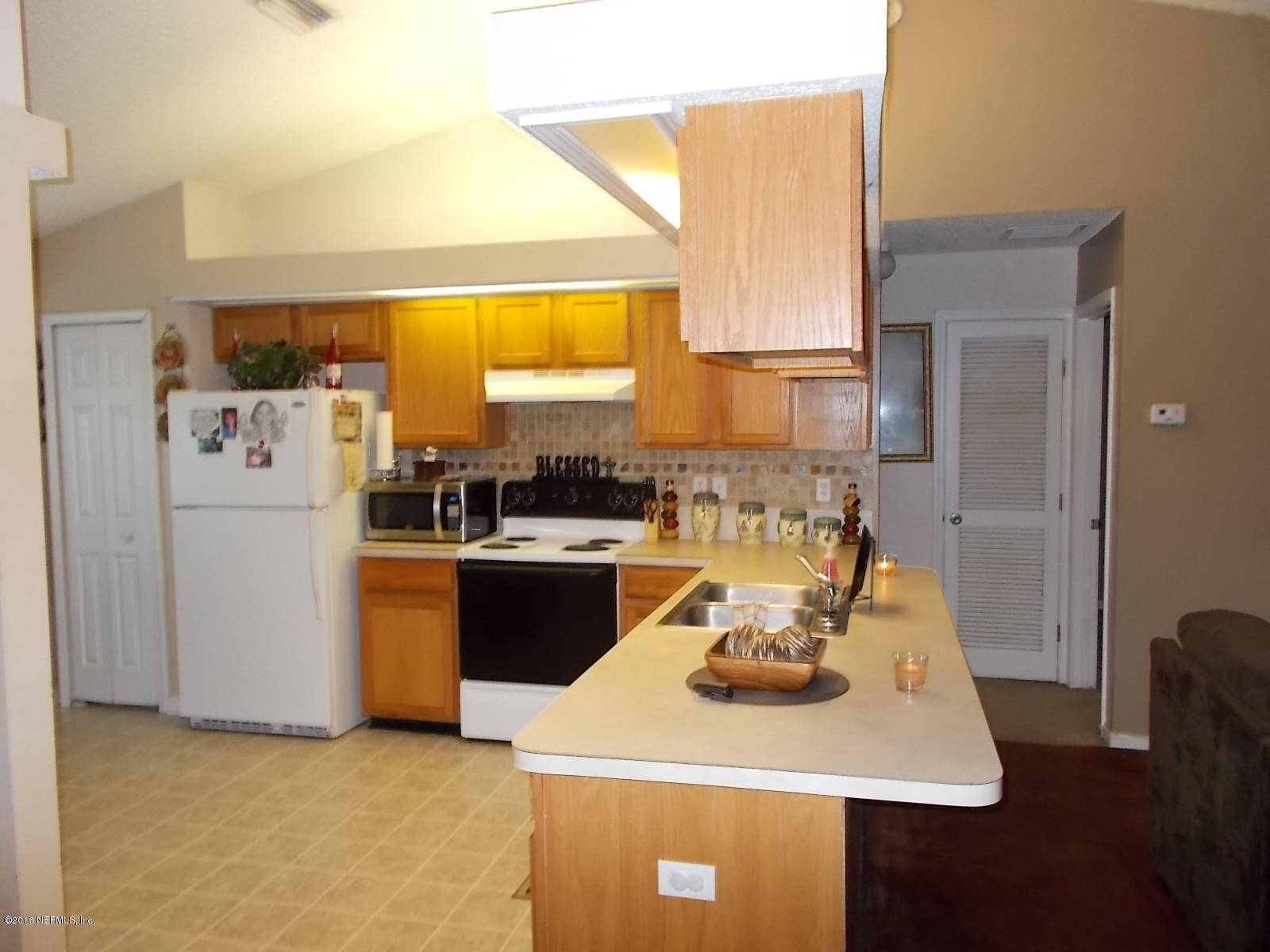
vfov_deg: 53.1
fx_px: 954
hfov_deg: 67.3
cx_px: 635
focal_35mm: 26
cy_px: 476
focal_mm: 4.6
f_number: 3.2
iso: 250
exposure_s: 1/25
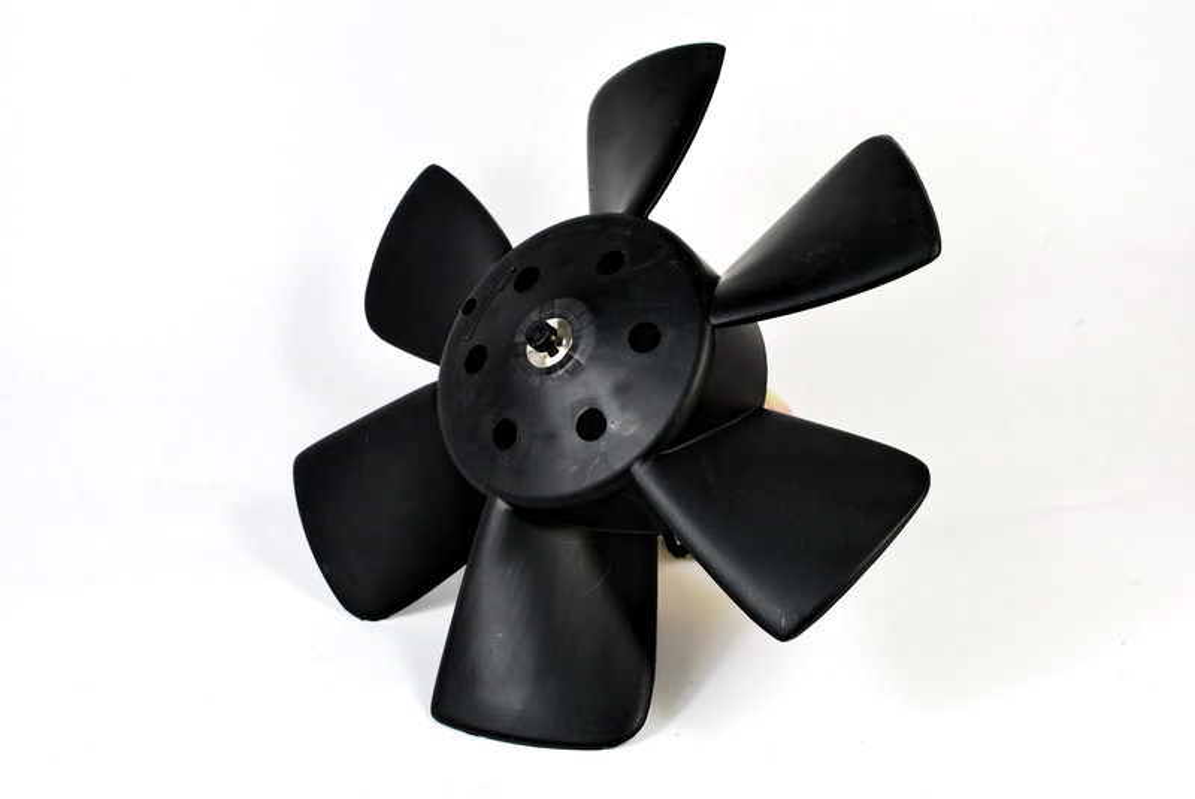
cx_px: 598
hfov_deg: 43.6
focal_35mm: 45
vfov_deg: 29.9
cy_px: 400
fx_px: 1495
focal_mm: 30
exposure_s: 1/8
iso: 100
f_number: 11
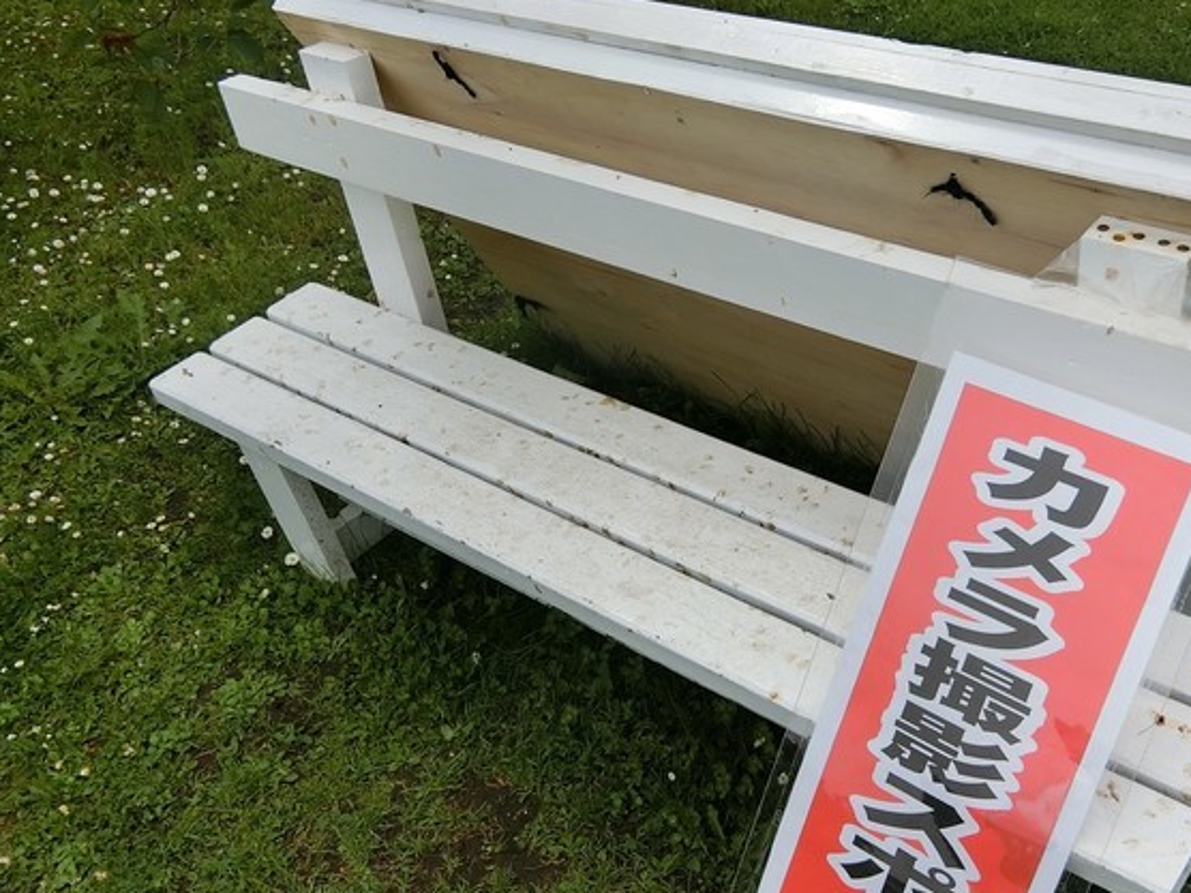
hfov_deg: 50.4
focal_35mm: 36
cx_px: 795
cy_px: 514
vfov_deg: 39.6
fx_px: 1239
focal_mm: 5.4
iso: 80
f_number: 7.9
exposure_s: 1/250
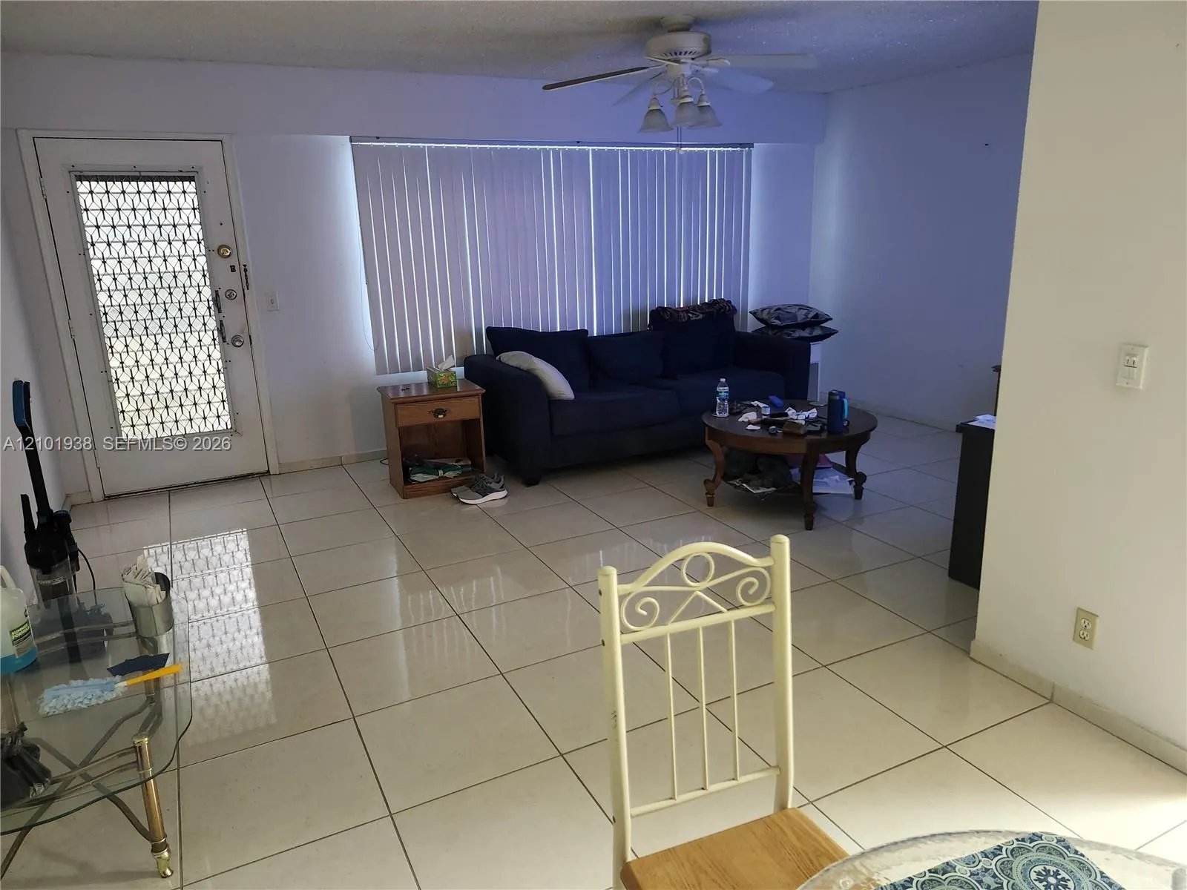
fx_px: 789
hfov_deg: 73.9
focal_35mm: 23
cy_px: 445
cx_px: 594
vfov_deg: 58.9
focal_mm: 5.54
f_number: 1.8
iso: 640
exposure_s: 1/40
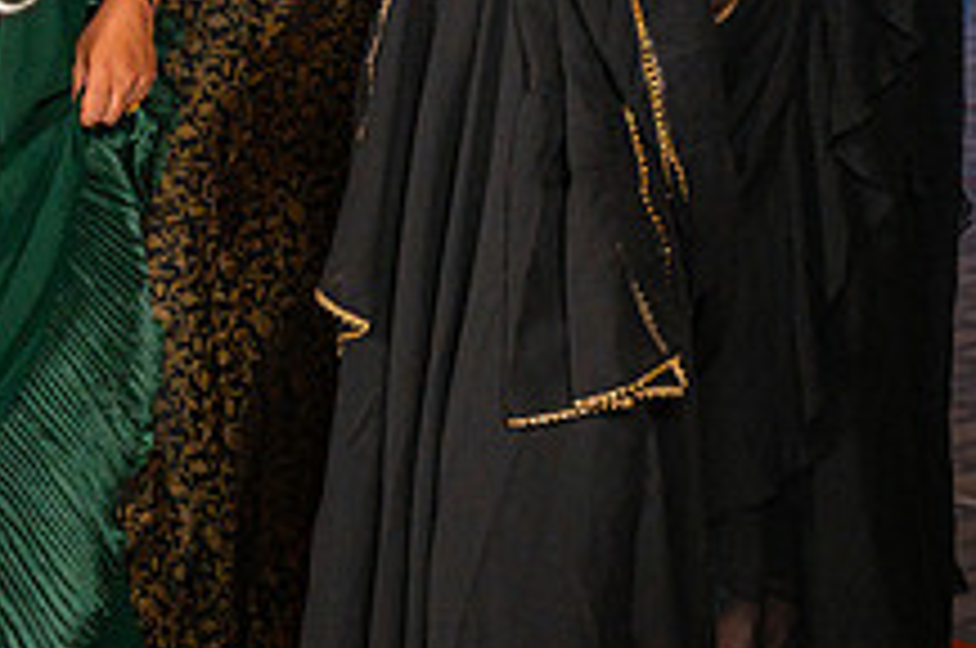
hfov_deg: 10.4
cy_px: -25
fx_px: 5306
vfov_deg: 7.0
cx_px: -158
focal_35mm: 196
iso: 1000
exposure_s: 1/200
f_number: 6.3
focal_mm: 70
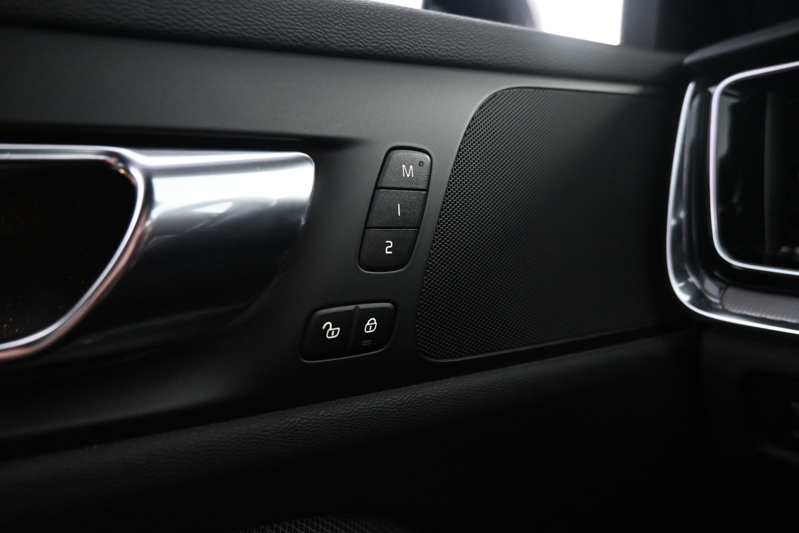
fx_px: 533
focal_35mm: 24
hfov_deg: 73.7
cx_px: 400
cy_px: 266
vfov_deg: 53.1
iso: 4000
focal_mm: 16
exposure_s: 1/60
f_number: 4
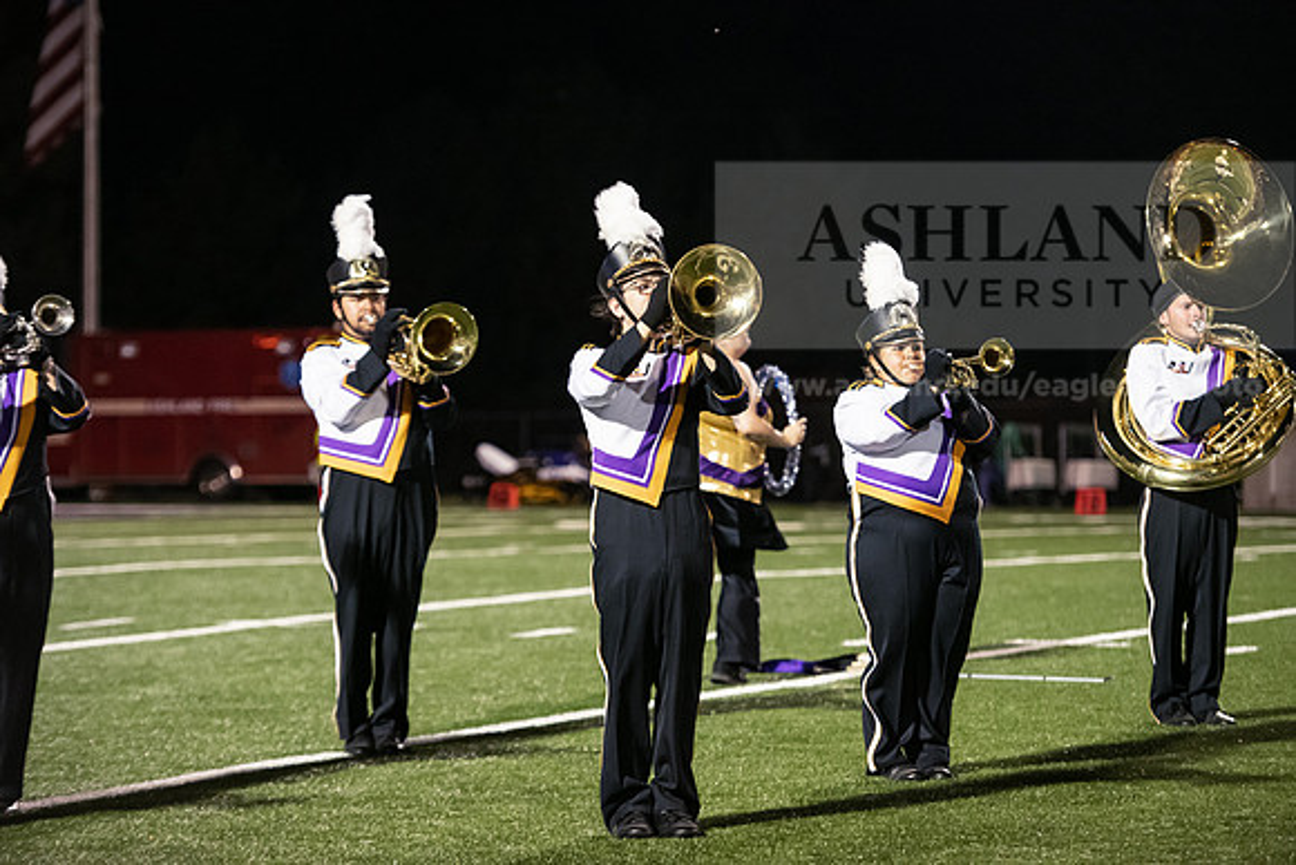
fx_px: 4501
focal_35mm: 125
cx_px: 648
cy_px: 432
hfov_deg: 16.4
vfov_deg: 11.0
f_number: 3.2
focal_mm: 125
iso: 5000
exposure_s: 1/500
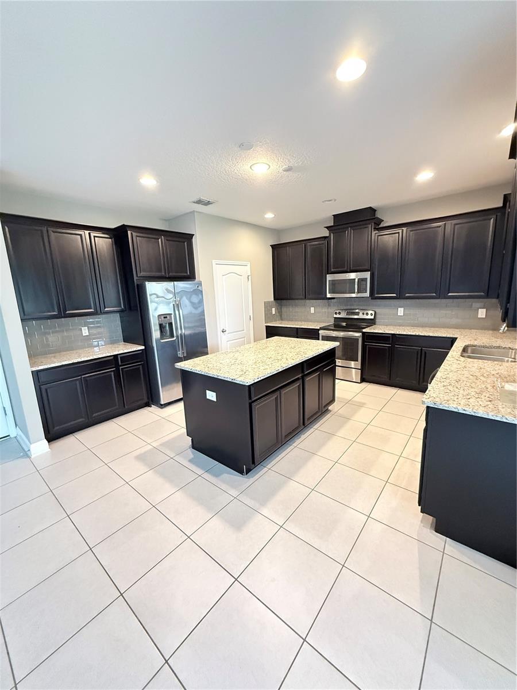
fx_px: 279
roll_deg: +1.5
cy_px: 345
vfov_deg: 102.1
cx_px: 258
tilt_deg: -9.2
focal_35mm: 14
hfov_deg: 85.7
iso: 1000
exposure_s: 1/60
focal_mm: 2.22
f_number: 2.2
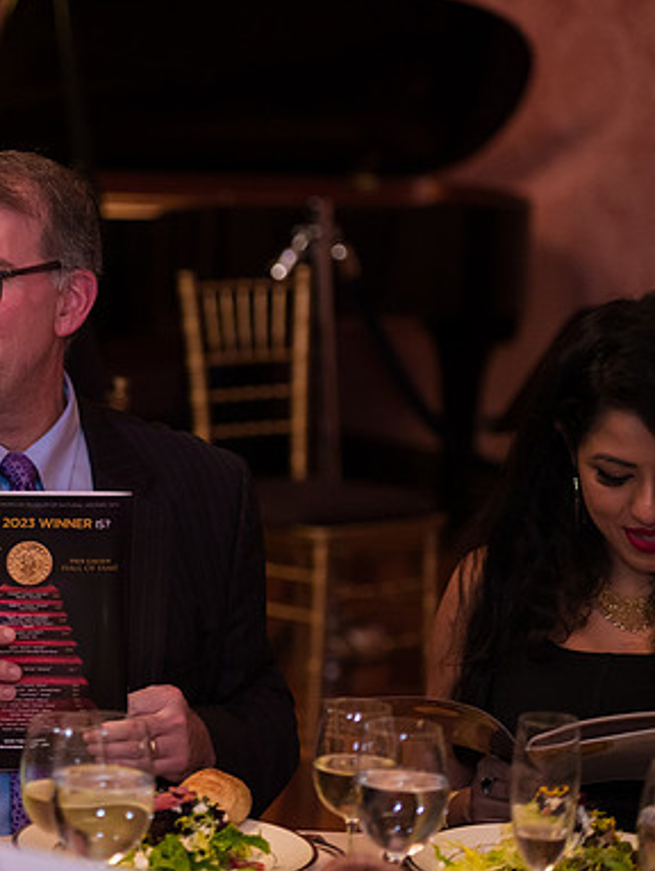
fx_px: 3400
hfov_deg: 10.9
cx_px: 6
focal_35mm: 135
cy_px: 434
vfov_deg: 14.6
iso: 3200
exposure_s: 1/200
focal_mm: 92
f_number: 3.2
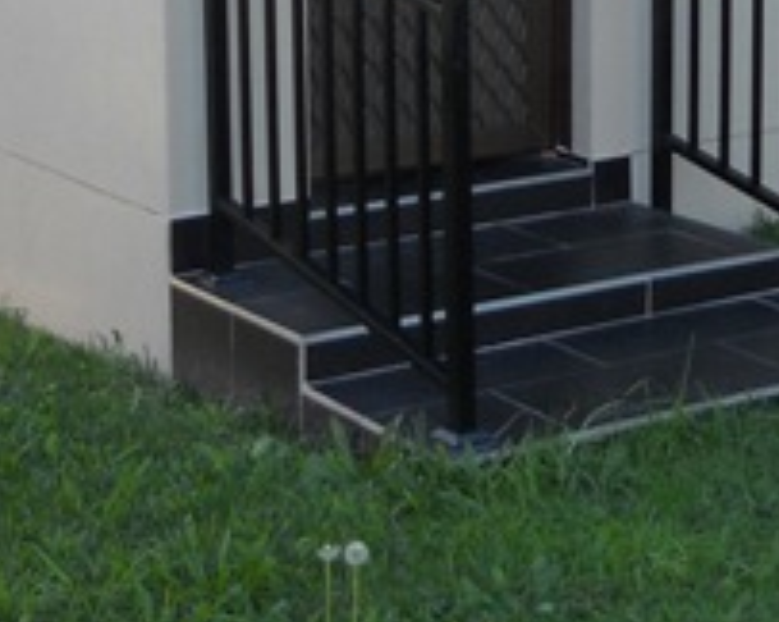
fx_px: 2395
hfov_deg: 18.4
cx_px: 480
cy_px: -127
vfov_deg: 14.3
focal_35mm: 104
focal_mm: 4.9
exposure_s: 1/100
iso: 80
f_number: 3.2
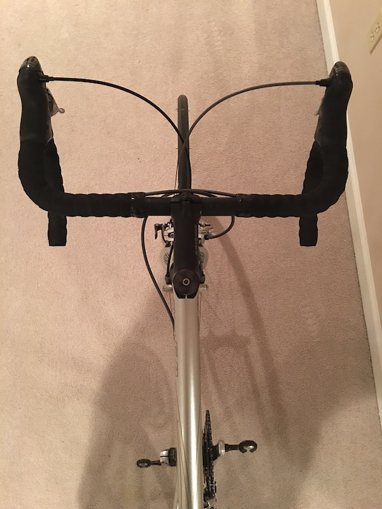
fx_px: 427
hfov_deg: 48.2
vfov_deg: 61.7
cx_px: 191
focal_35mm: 29
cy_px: 254
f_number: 2.2
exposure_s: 1/4
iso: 125
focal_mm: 4.15
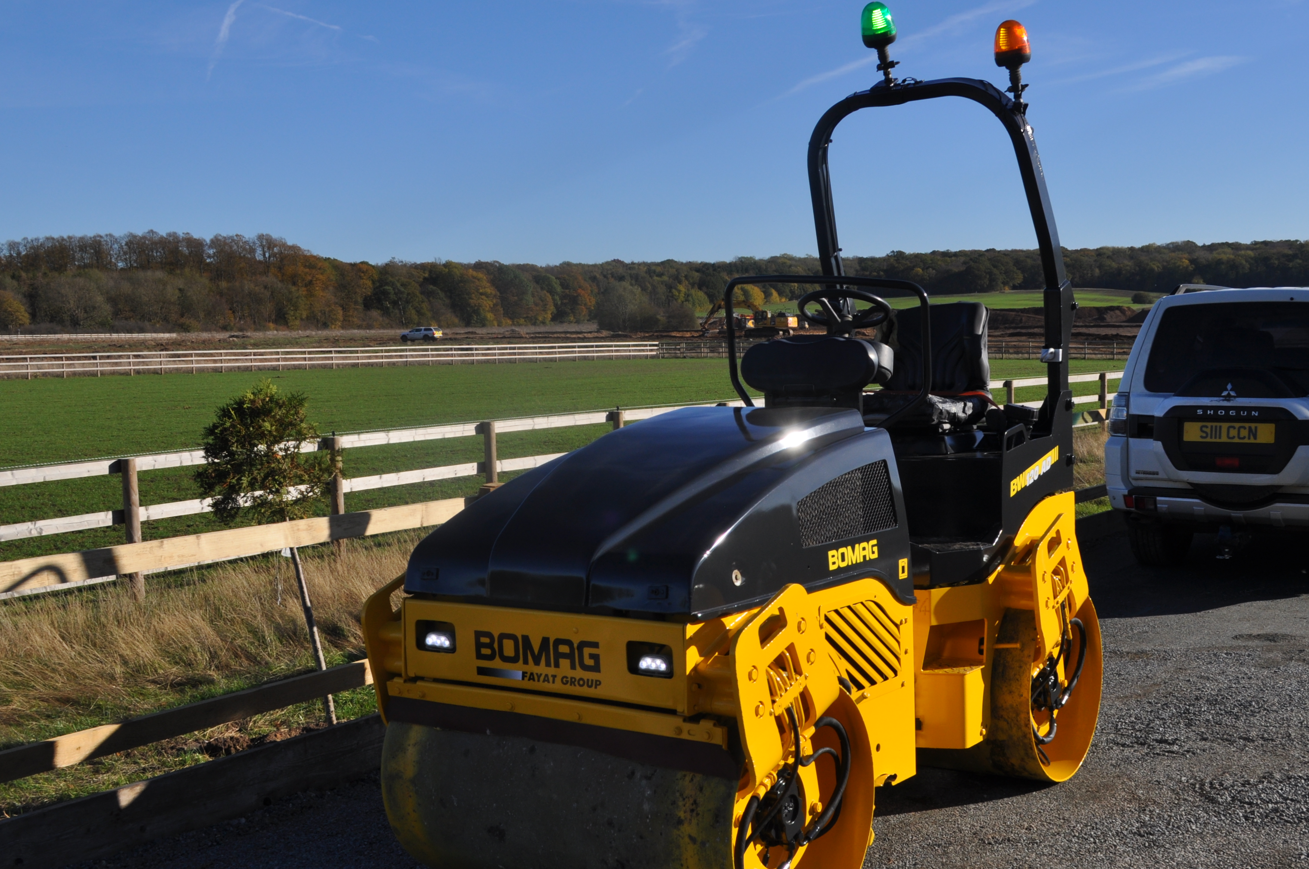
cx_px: 716
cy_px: 480
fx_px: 1598
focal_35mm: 44
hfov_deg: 44.5
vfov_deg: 30.4
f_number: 10
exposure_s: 1/400
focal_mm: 24
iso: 200
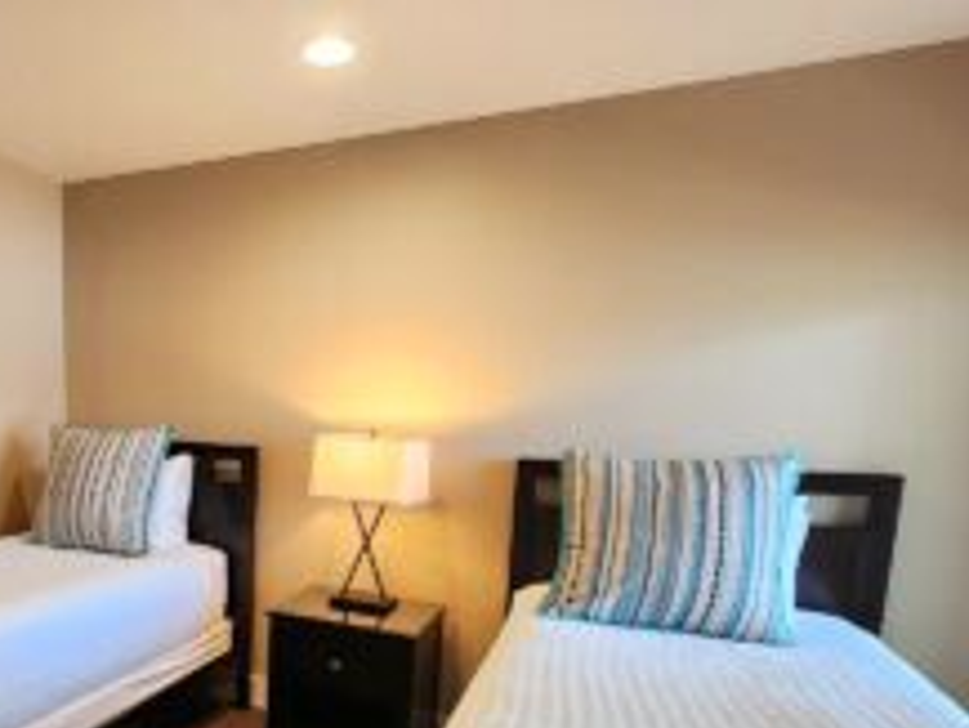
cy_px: 523
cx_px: 228
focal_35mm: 24
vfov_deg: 54.8
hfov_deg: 66.5
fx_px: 672
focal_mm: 2.2
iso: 250
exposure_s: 1/60.2
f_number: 2.2
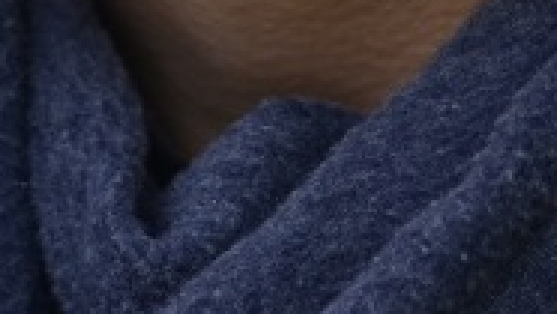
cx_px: 51
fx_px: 12703
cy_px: -816
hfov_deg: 2.5
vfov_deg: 1.4
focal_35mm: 859
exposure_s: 1/640
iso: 100
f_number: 2.5
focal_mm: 85
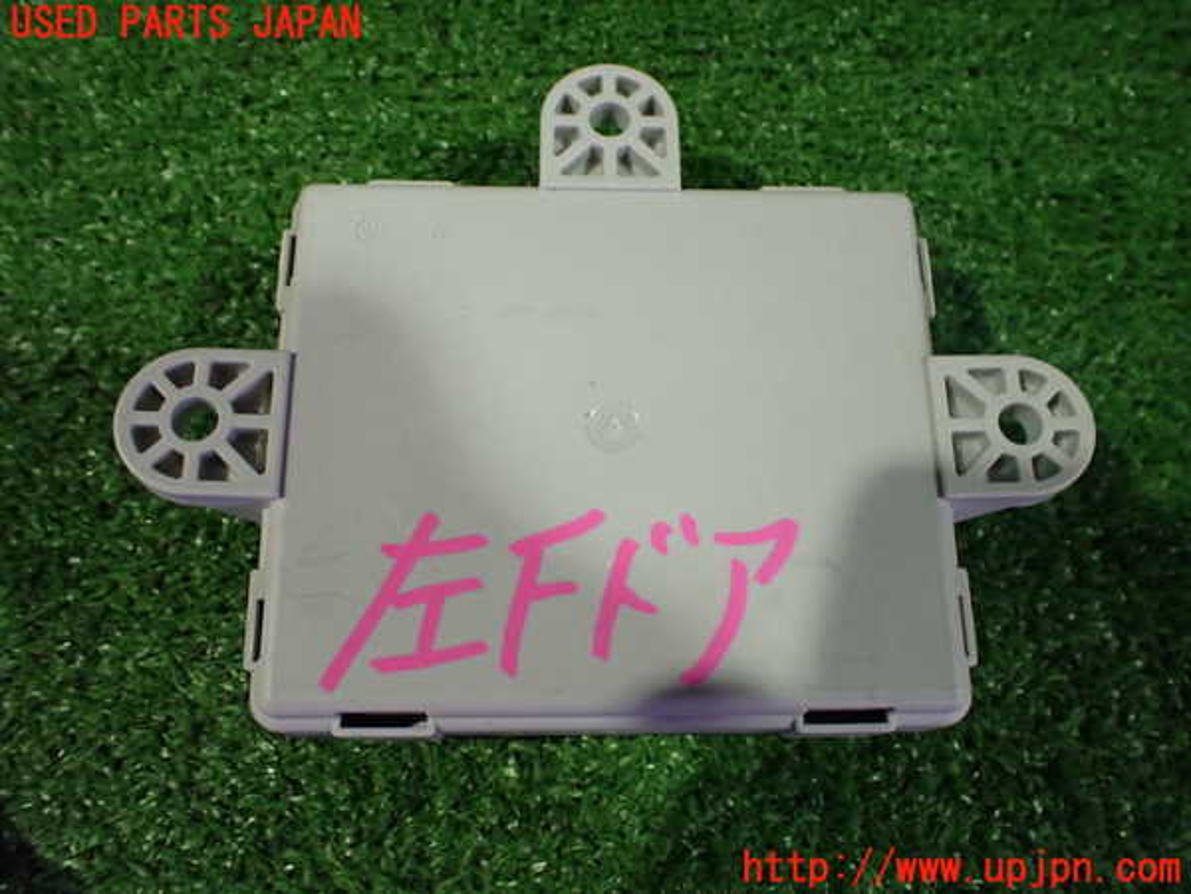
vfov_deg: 46.8
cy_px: 447
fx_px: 1032
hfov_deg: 60.0
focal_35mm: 30
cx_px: 596
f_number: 2.3
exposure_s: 1/60
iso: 800
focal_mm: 5.4
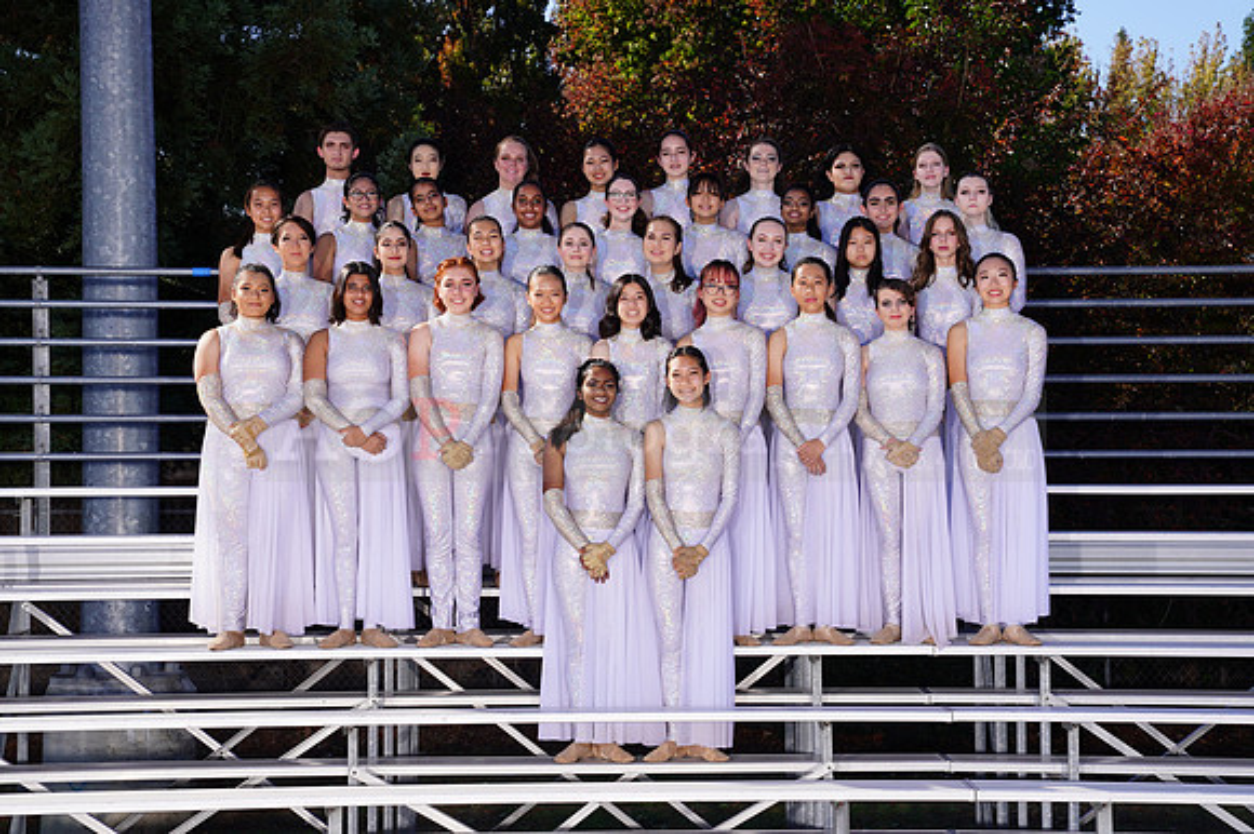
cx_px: 627
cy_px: 417
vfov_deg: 19.4
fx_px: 2437
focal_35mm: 70
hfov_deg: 28.9
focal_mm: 70
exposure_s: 1/200
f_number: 9
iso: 100
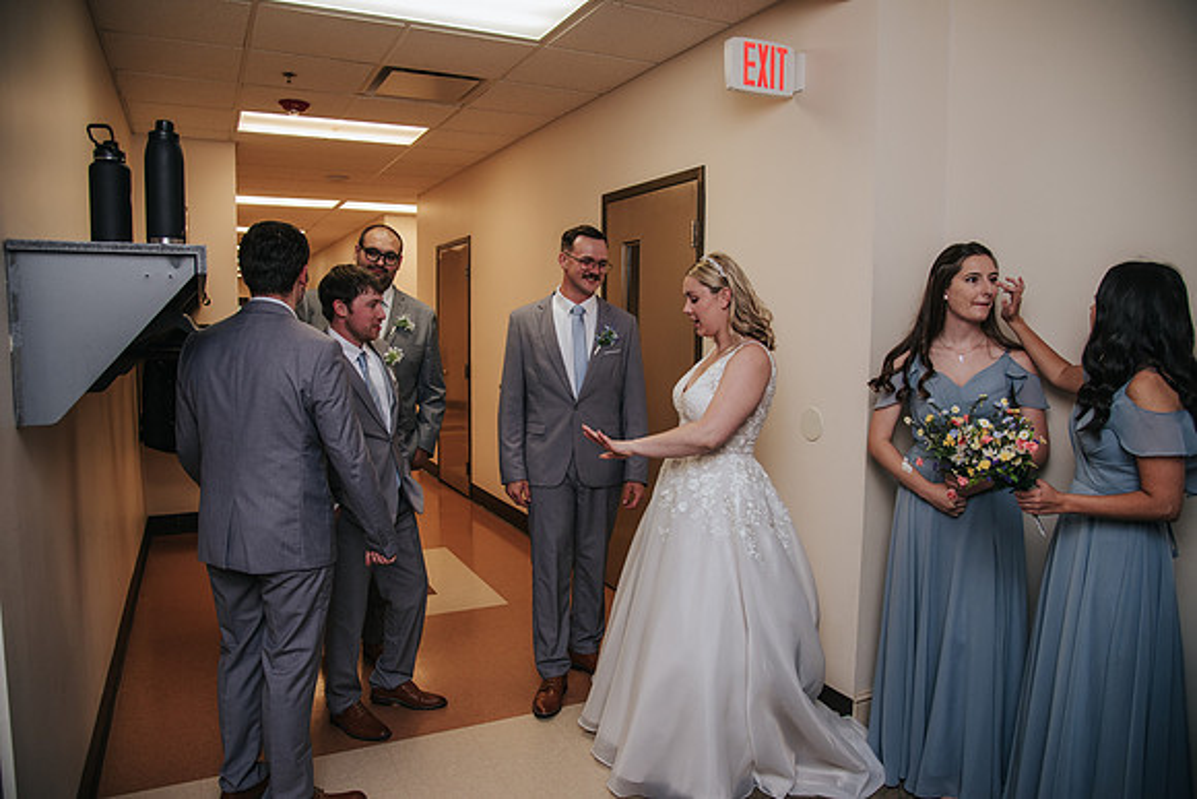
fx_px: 814
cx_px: 598
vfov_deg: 52.3
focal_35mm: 24
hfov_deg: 72.6
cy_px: 400
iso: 800
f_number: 4
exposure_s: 1/200
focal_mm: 24
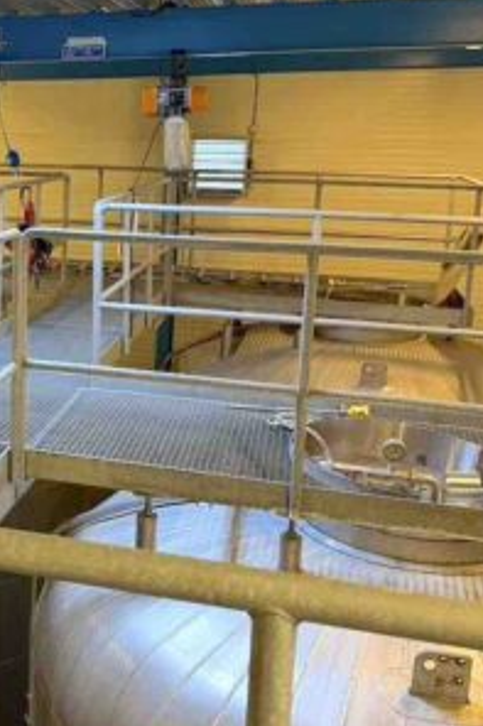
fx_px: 907
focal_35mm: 45
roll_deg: -0.7
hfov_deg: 28.3
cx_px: 21
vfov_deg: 43.5
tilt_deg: -11.8
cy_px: 302
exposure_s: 1/50
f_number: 1.78
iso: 160
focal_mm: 6.76
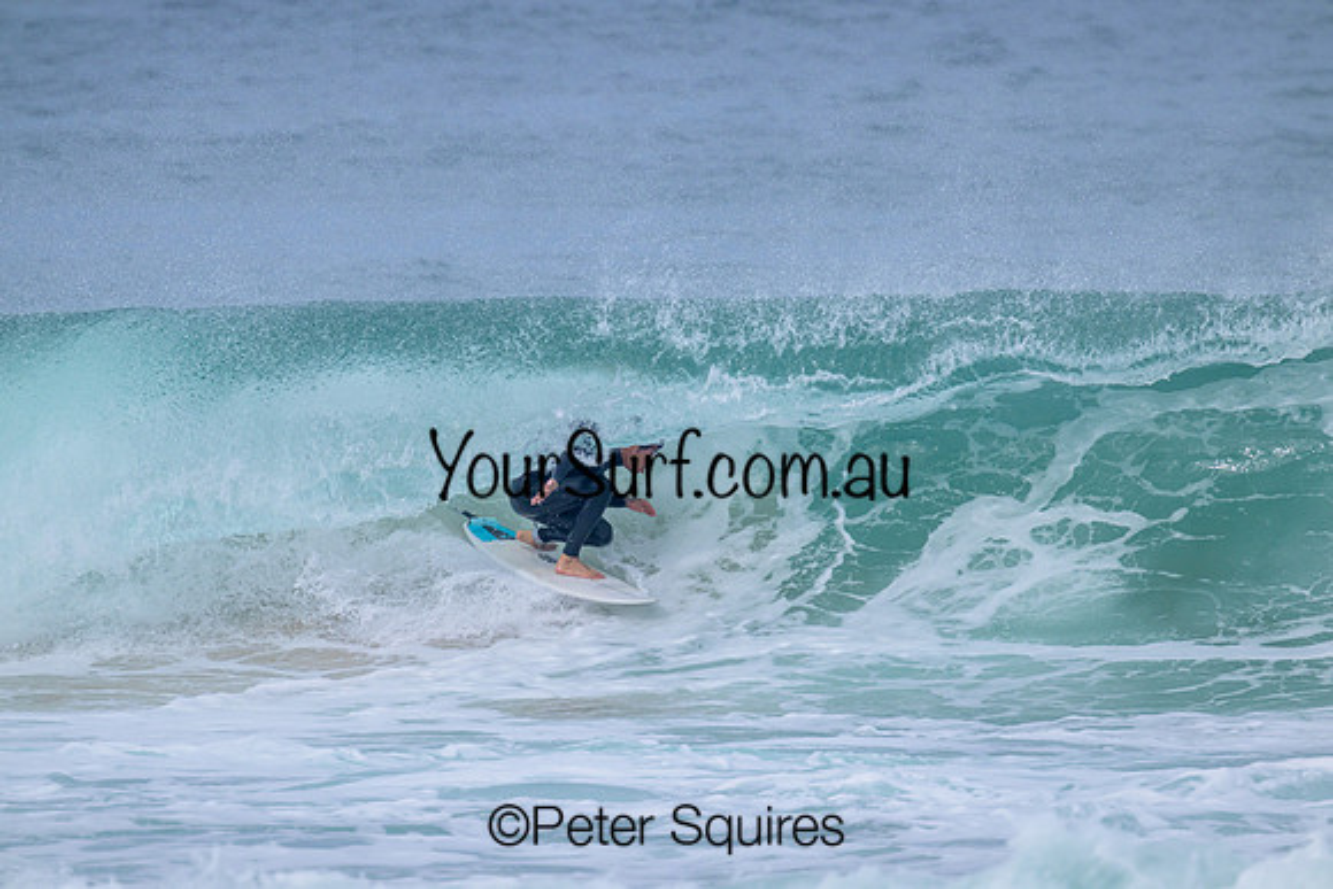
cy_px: 444
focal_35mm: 800
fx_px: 29628
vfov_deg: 1.7
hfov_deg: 2.6
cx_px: 666
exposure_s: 1/2000
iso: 720
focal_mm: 800
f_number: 11
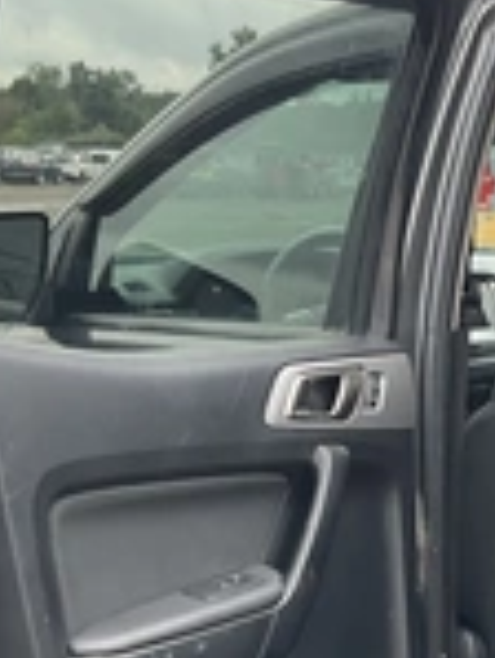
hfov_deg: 18.1
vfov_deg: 24.4
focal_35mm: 78
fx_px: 1485
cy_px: 565
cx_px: 579
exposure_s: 1/122
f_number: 1.8
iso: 32
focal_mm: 3
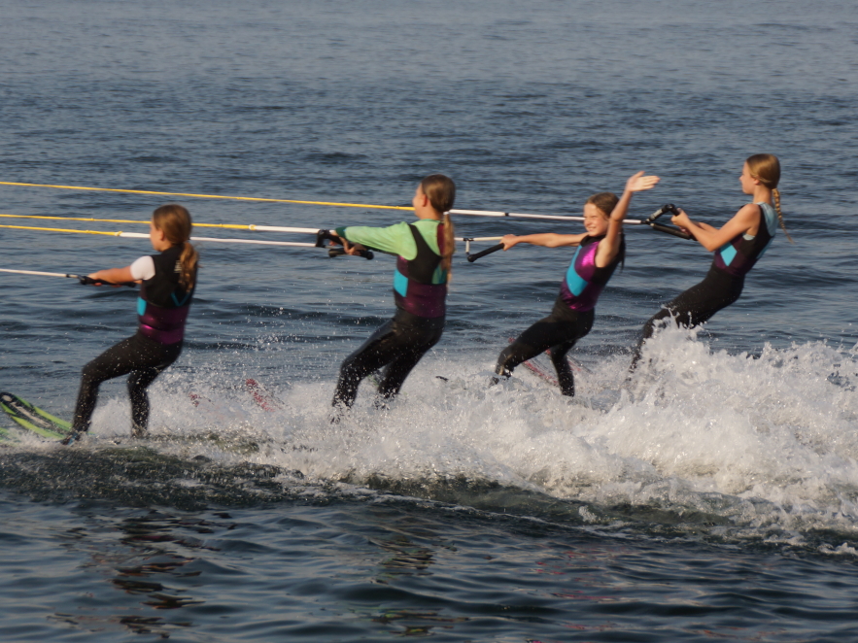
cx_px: 380
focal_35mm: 163
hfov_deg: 12.1
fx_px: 4040
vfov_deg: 9.1
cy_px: 322
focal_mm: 100
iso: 100
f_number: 6.3
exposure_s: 1/200
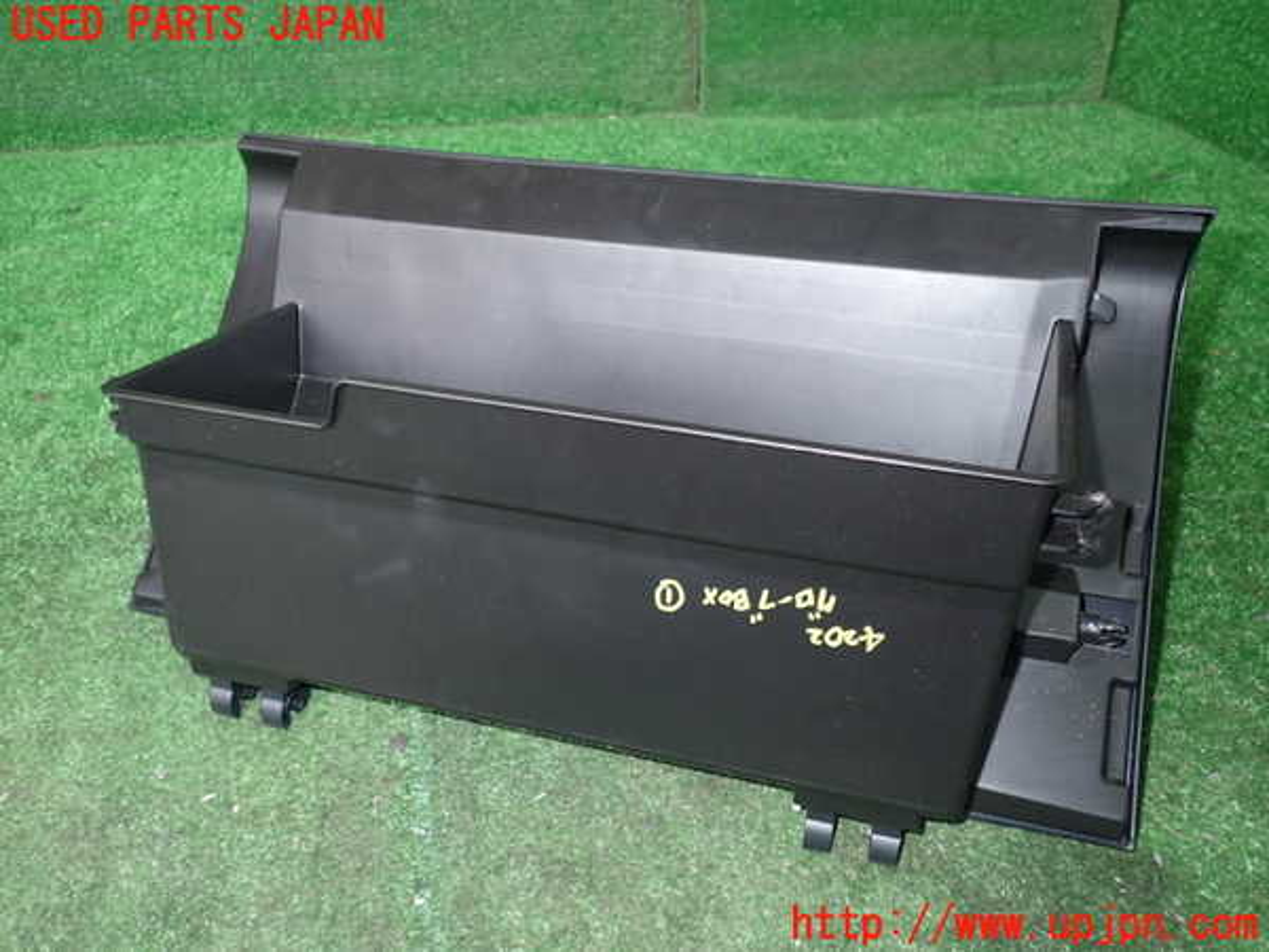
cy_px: 476
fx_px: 1100
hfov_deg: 60.0
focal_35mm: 30
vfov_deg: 46.8
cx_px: 634
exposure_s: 1/30
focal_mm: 5.4
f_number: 2.3
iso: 200
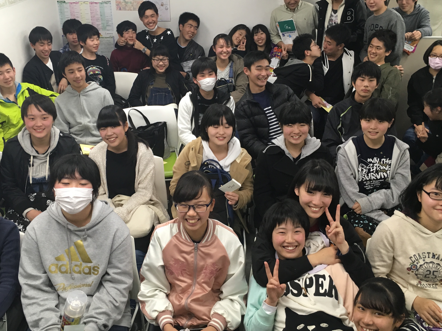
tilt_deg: -24.9
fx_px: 485
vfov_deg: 37.7
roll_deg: +0.7
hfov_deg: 48.9
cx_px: 201
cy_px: 156
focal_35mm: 38
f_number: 2.2
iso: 40
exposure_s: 1/30
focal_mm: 4.15
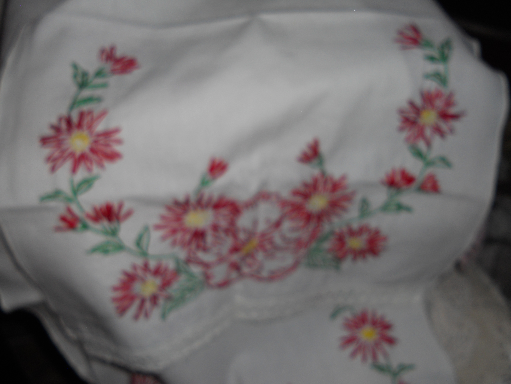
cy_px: 192
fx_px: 472
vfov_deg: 44.2
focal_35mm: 32
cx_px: 256
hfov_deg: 56.8
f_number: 8.8
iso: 80
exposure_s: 1/25
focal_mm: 5.8
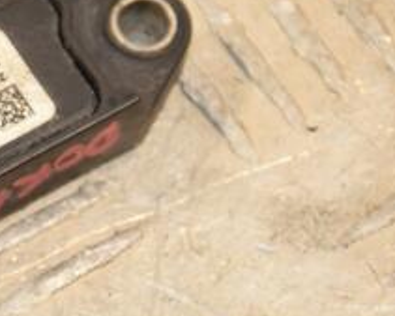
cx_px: -109
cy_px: 138
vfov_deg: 3.7
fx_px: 4904
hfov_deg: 4.6
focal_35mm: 419
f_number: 7.1
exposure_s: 1/200
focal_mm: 105
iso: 800
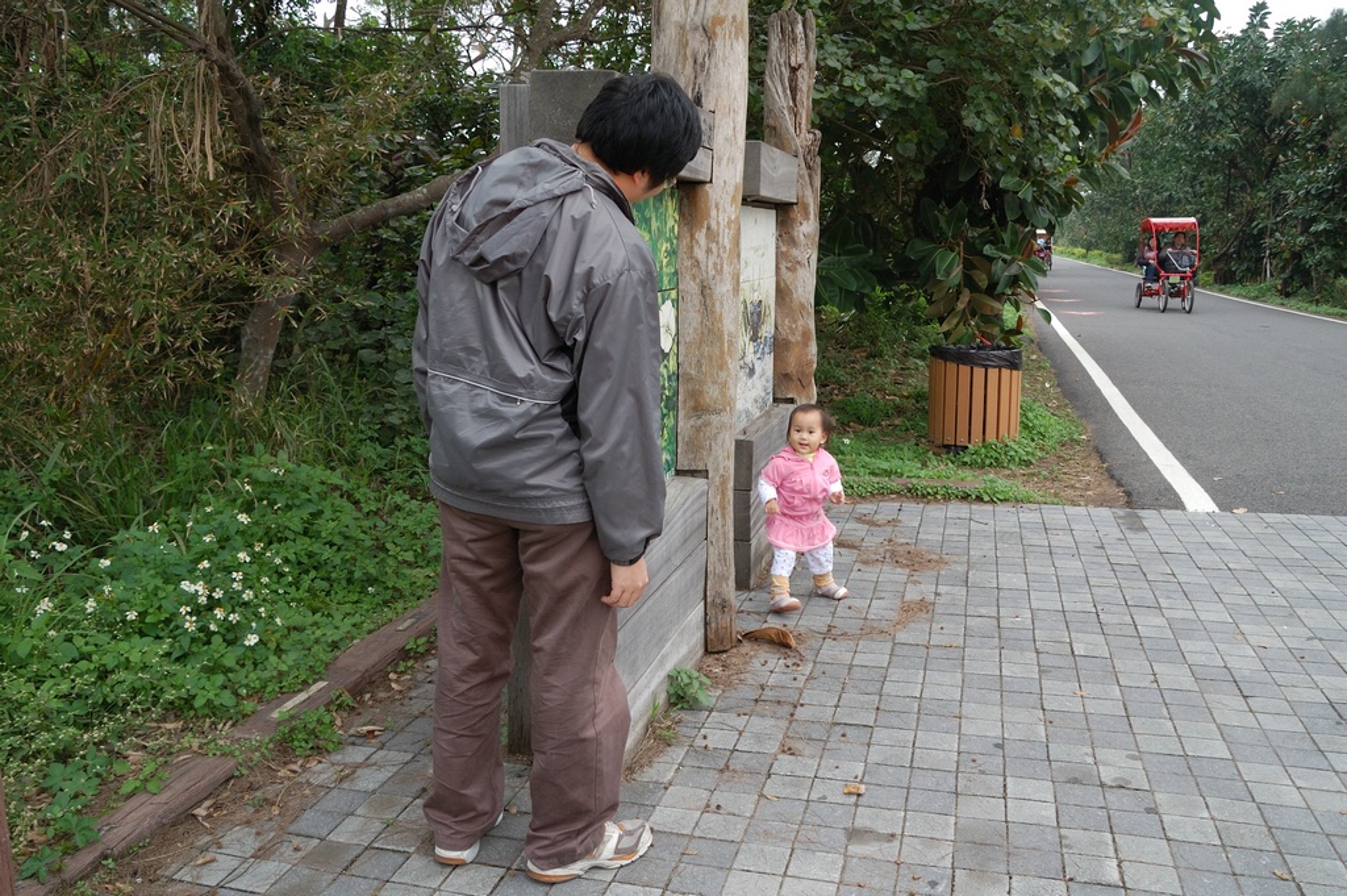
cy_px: 448
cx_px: 674
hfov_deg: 62.0
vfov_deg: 43.5
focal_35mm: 30
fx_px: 1122
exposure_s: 1/60
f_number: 5.6
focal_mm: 20
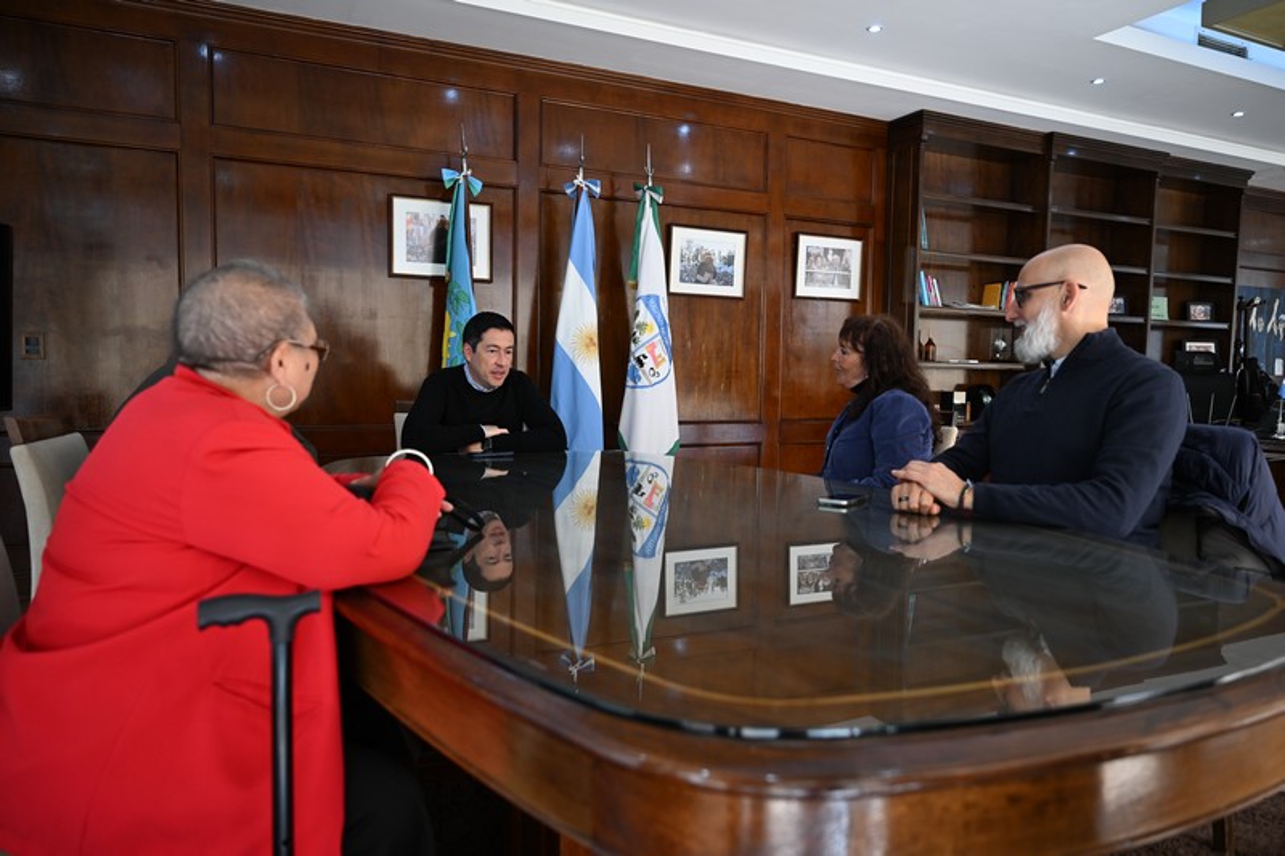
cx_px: 642
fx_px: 856
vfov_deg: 53.1
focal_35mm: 24
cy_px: 428
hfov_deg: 73.8
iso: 800
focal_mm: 24
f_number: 3.2
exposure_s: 1/320
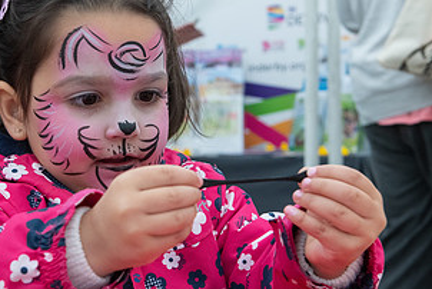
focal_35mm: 96
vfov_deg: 14.3
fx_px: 1153
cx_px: 119
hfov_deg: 21.1
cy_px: 151
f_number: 6.3
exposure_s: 1/160
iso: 1250
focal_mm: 50
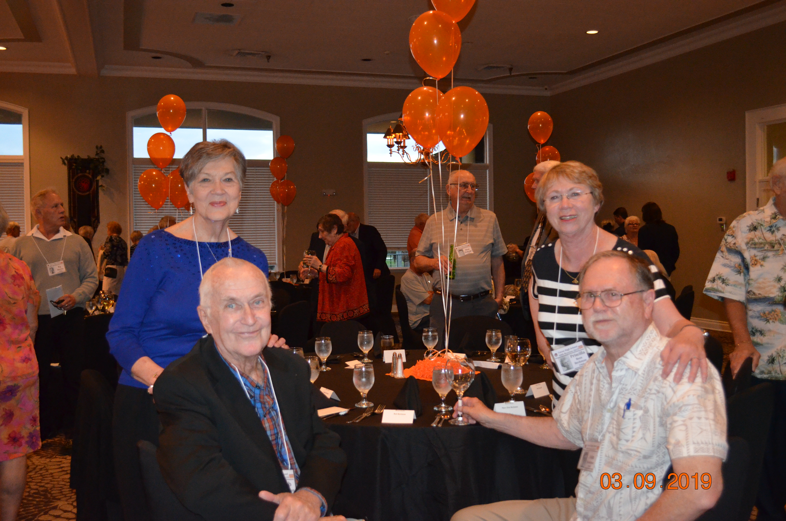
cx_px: 393
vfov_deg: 36.7
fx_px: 784
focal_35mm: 36
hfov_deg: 53.2
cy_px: 260
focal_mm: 24
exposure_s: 1/60
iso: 3200
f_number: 4
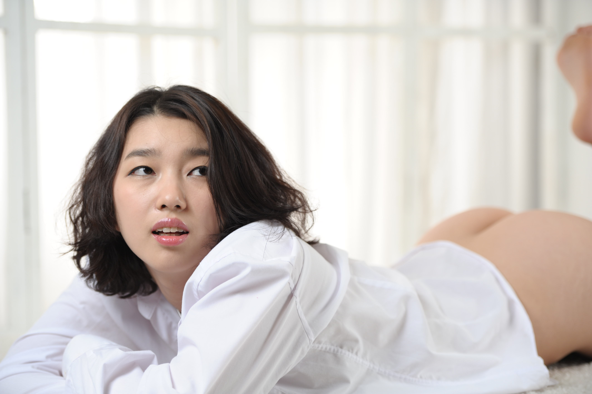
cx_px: 296
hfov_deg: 19.5
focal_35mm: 105
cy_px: 197
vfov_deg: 13.0
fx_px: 1726
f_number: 2.8
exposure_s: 1/200
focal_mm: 105
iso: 320
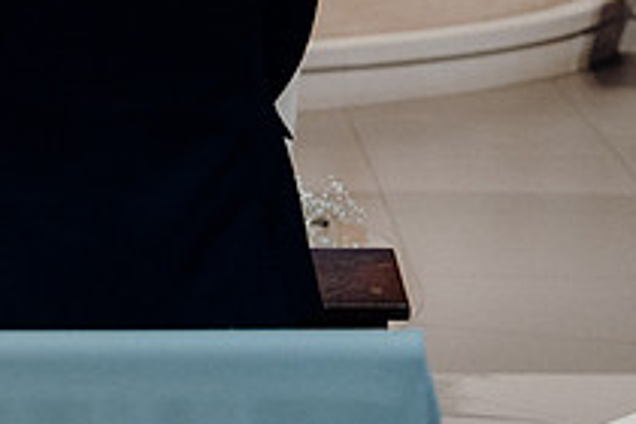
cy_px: -111
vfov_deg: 7.1
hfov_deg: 10.6
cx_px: -27
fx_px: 3409
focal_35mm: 193
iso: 1600
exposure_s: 1/160
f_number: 3.5
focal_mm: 70
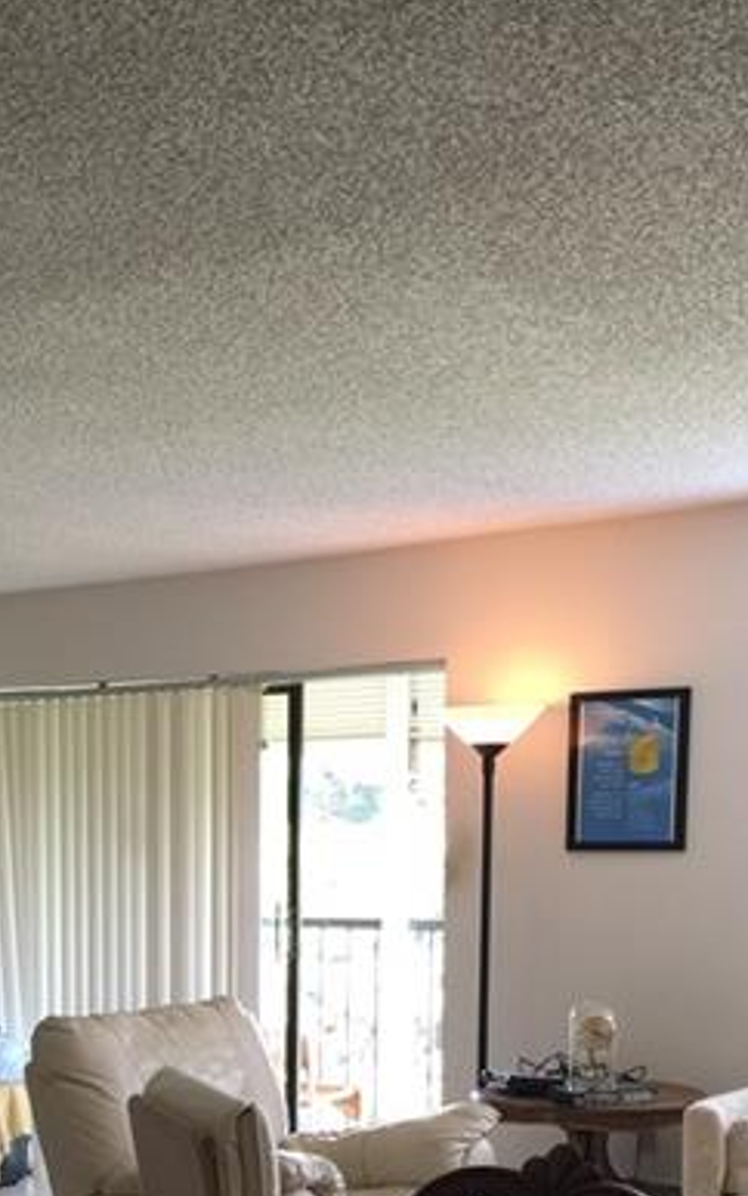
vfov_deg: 31.9
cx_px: 40
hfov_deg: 20.7
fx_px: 1989
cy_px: 1066
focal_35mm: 61
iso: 32
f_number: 2.2
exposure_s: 1/15
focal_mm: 4.15
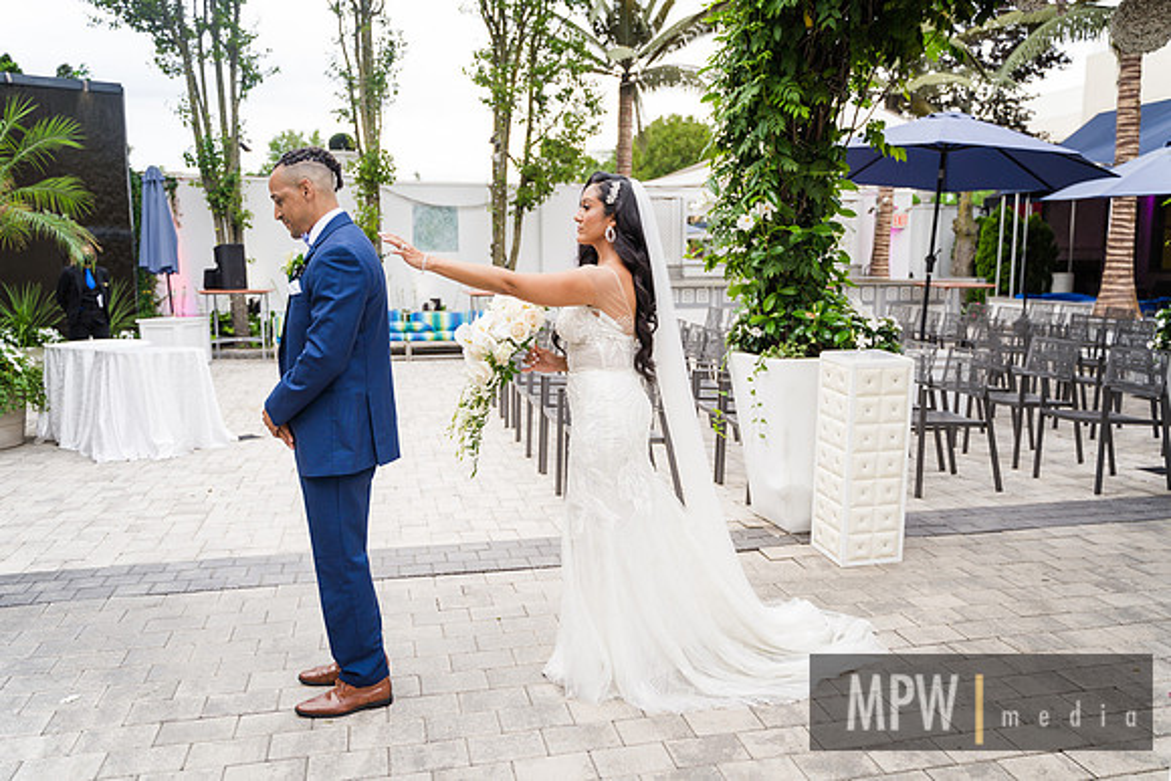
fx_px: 911
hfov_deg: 65.5
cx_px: 586
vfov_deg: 46.4
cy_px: 390
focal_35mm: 28
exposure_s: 1/60
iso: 100
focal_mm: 28
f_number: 2.8
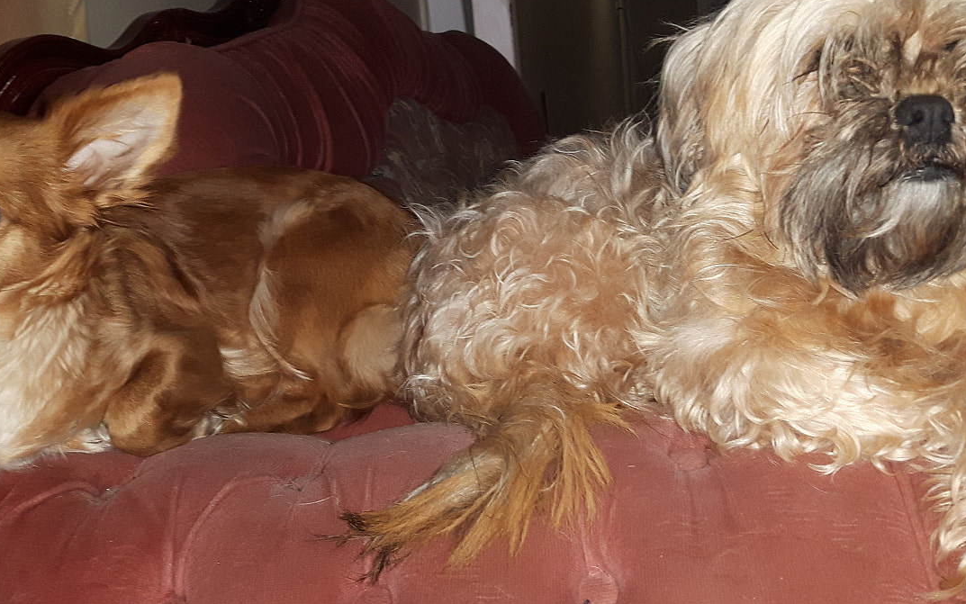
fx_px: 1290
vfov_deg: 26.3
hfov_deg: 41.0
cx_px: 494
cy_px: 247
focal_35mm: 49
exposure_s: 1/33
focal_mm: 3.7
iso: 125
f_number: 1.9
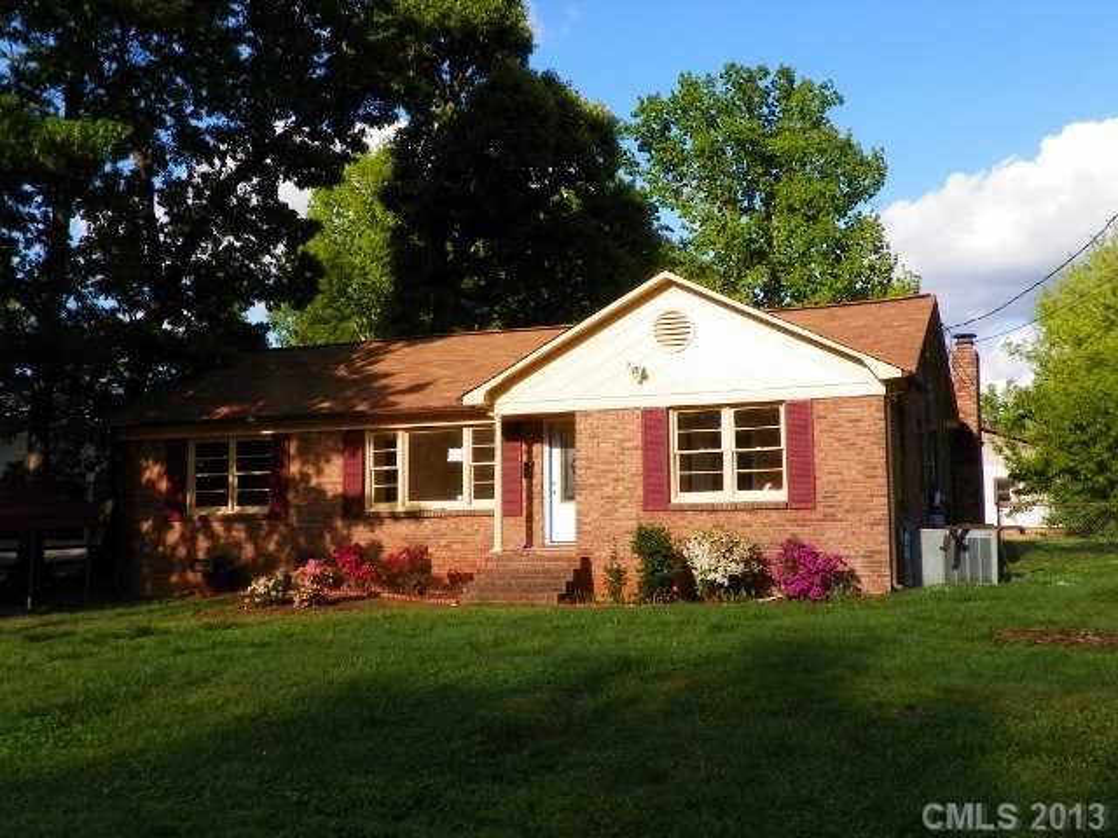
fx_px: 1260
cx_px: 559
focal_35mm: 39
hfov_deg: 47.9
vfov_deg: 36.8
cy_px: 419
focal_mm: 6.9
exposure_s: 1/125
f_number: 8
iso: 64
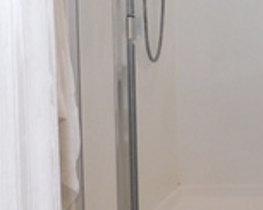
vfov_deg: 16.0
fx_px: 731
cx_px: 502
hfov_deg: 16.4
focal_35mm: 94
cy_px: -9
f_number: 3
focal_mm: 4
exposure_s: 1/30
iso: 125
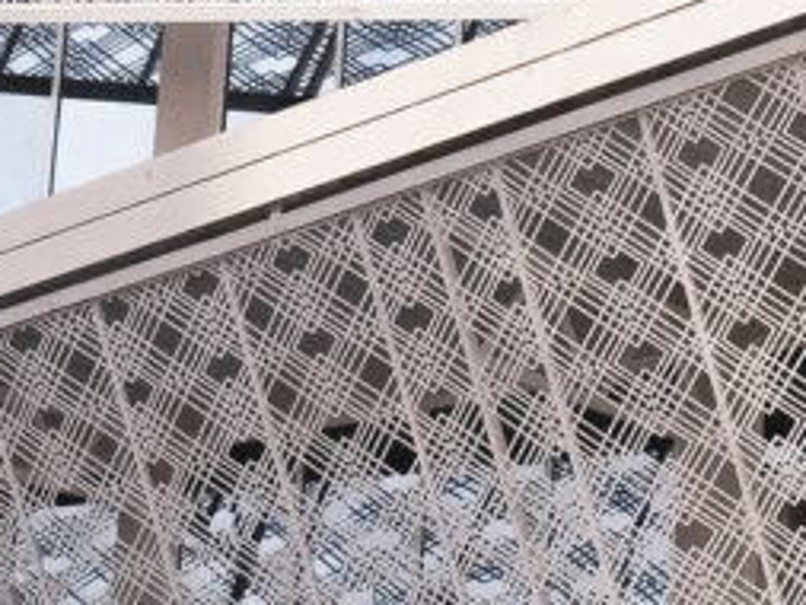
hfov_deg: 9.0
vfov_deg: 6.8
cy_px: -224
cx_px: 1054
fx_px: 5032
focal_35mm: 216
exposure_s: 1/5000
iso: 64
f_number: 1.8
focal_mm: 6.76
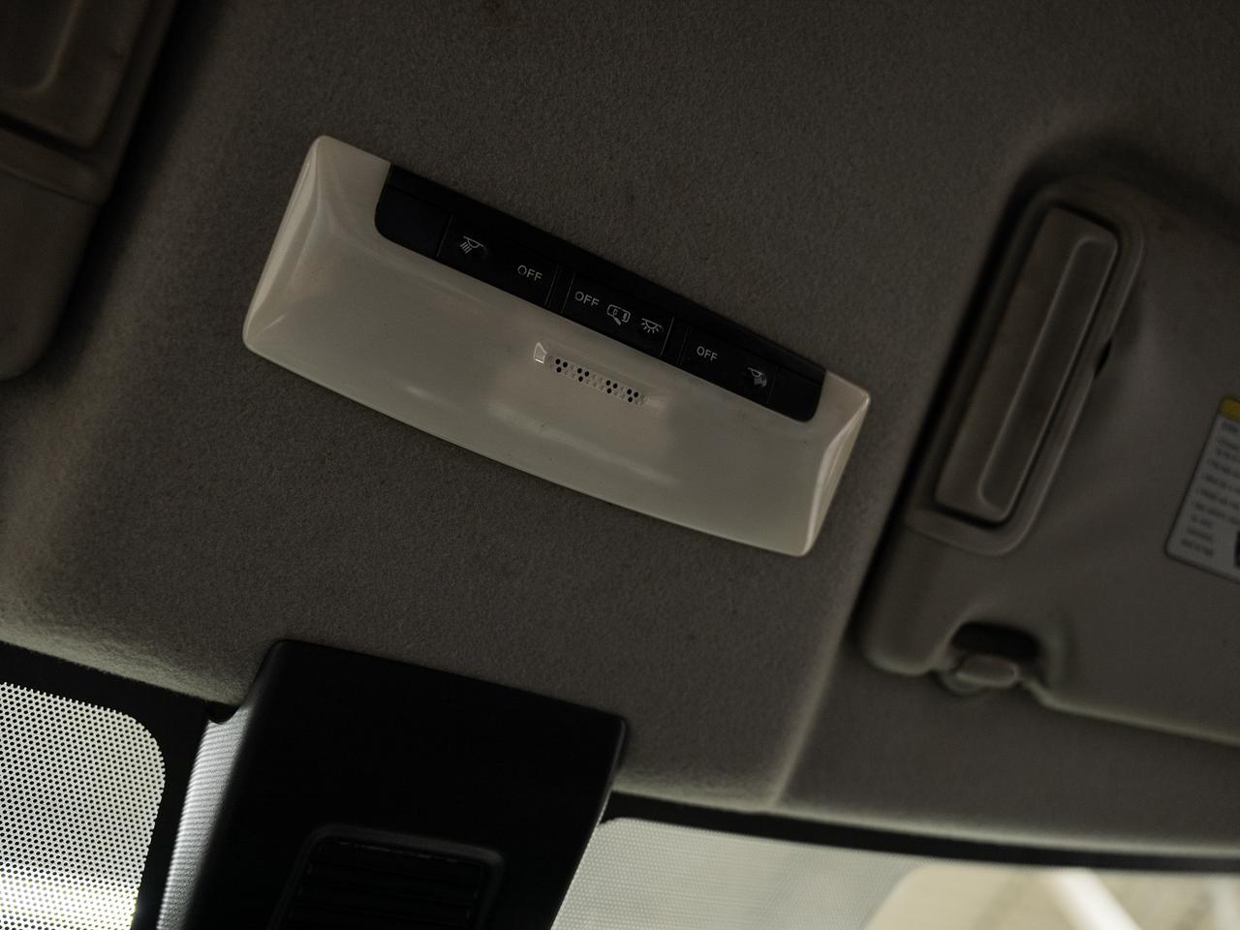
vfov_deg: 53.1
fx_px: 930
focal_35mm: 26
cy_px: 465
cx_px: 620
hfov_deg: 67.4
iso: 320
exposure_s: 1/40
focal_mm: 24
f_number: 2.8
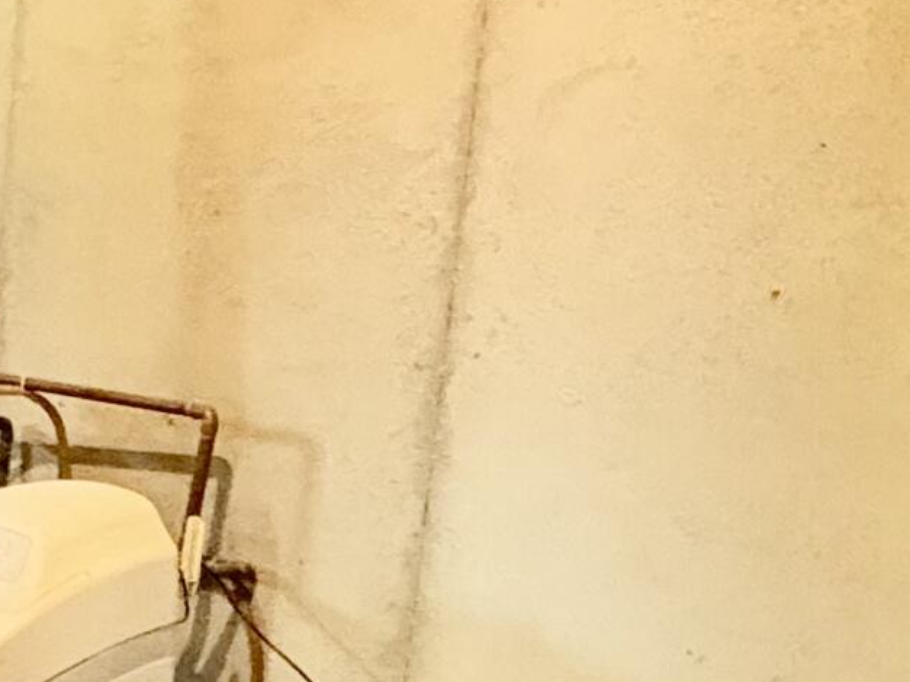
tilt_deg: -11.0
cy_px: 591
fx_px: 1761
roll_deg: -1.0
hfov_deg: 23.4
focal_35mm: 67
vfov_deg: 21.5
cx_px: -440
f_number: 2.2
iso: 1000
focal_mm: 2.22
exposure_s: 1/30
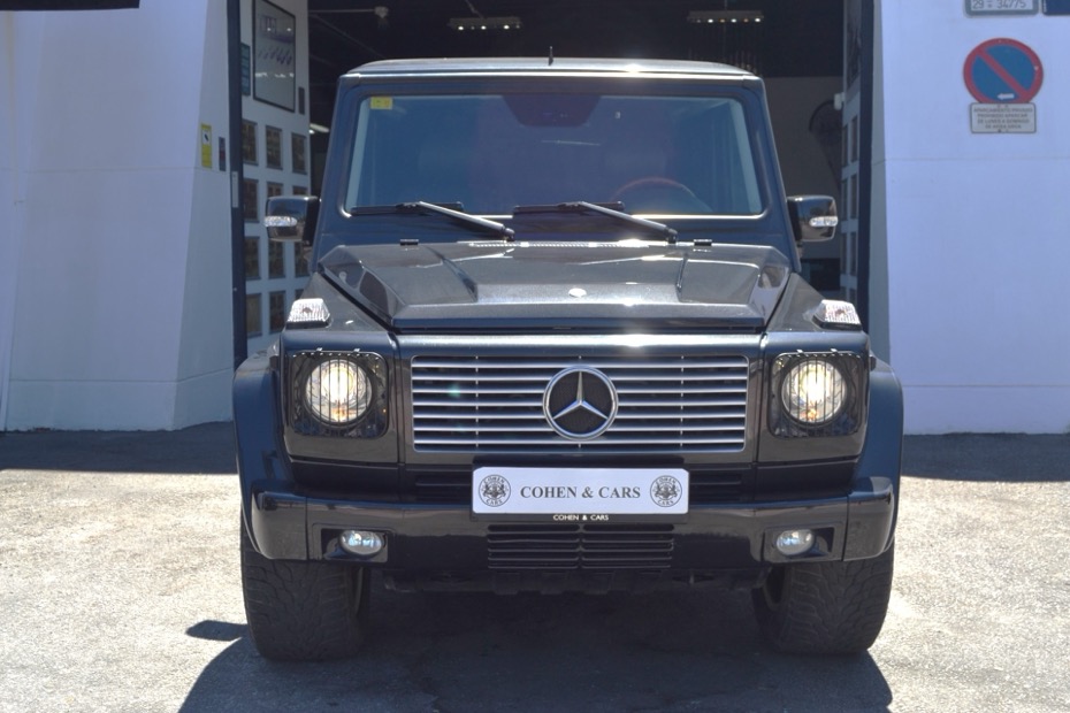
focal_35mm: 45
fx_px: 1337
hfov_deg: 43.6
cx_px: 535
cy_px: 356
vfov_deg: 29.9
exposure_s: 1/200
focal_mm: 30
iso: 100
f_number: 7.1
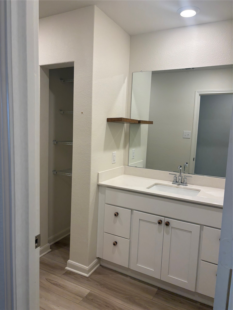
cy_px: 155
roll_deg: -4.2
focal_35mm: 26
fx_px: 233
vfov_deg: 67.3
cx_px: 116
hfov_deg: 53.1
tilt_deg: -6.9
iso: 80
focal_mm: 5.96
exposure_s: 1/120
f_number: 1.6
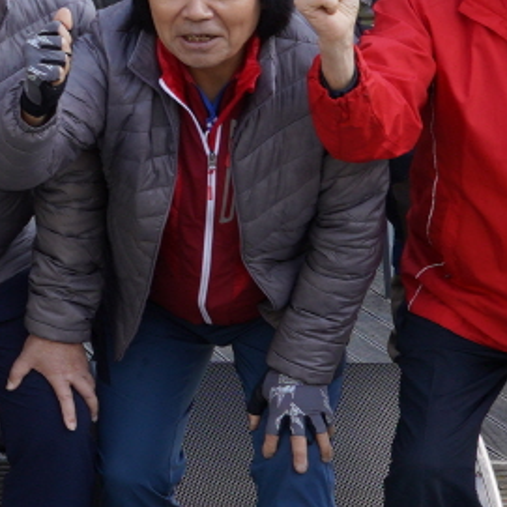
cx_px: -735
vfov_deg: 8.3
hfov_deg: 7.7
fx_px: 3463
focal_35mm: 209
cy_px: -69
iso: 250
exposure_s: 1/125
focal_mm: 37
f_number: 5.6
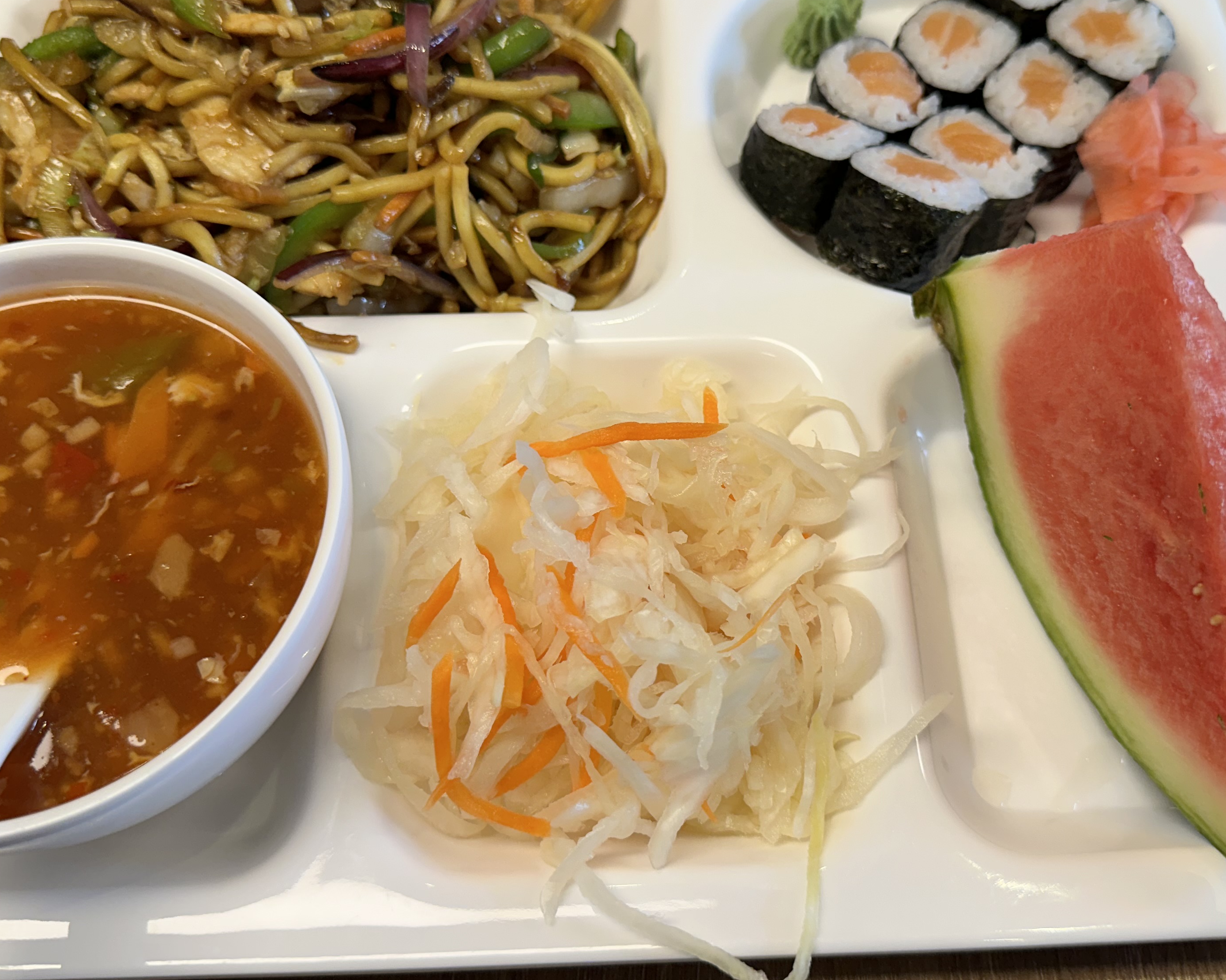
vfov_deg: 43.3
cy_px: 456
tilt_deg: -61.4
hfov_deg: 52.7
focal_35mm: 34
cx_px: 679
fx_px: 1234
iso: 100
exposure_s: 1/100
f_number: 1.78
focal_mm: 6.86
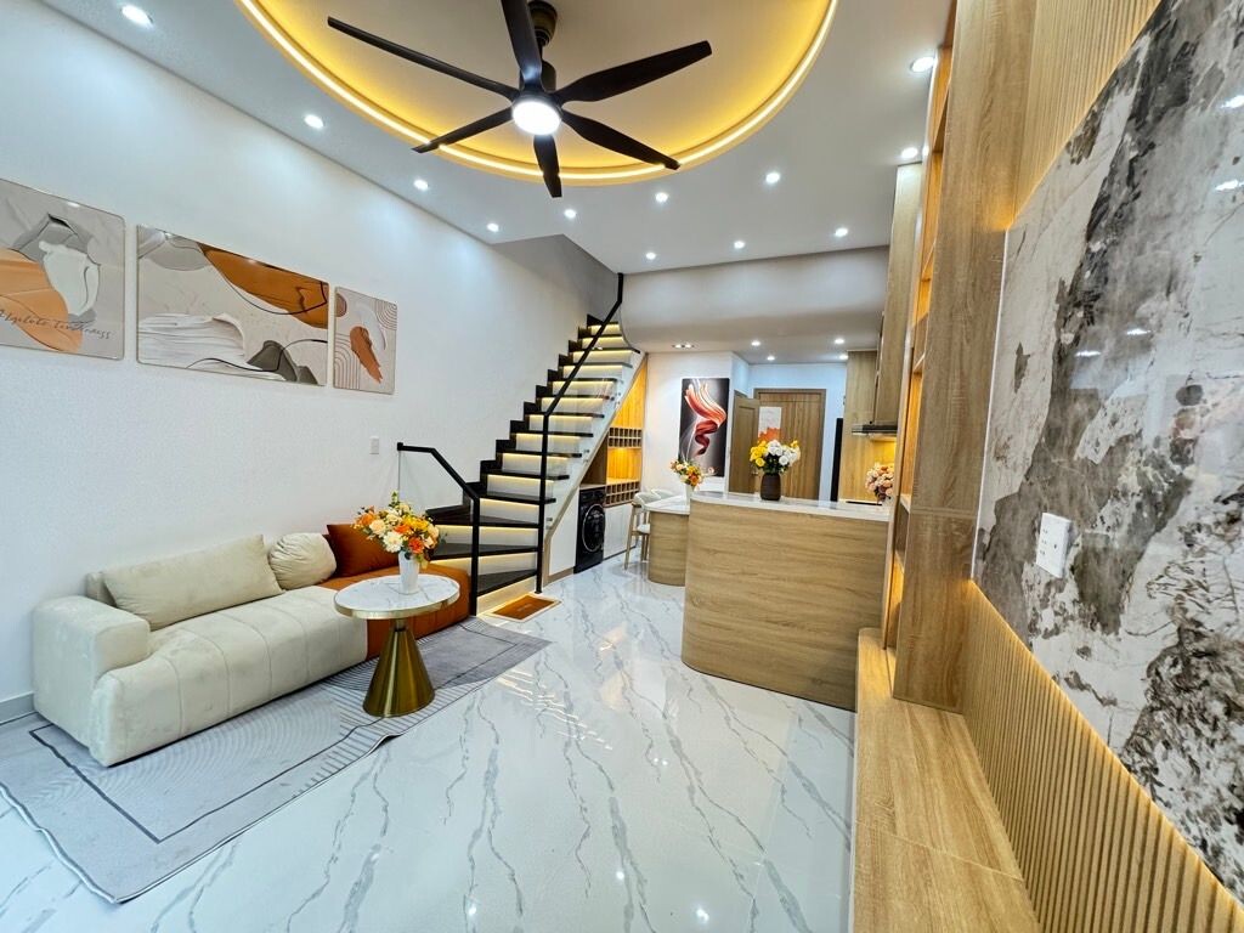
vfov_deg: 85.7
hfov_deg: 102.1
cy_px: 466
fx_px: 503
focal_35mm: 14
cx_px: 622
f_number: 2.2
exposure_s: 1/50
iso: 200
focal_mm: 2.22
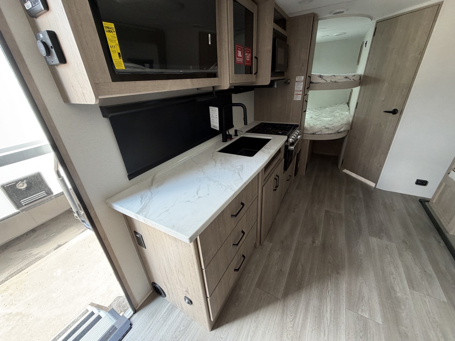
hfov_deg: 102.1
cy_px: 170
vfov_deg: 85.7
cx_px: 228
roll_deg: +3.7
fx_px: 184
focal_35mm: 14
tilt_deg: -21.5
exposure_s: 1/121
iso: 250
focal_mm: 2.22
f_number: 2.2
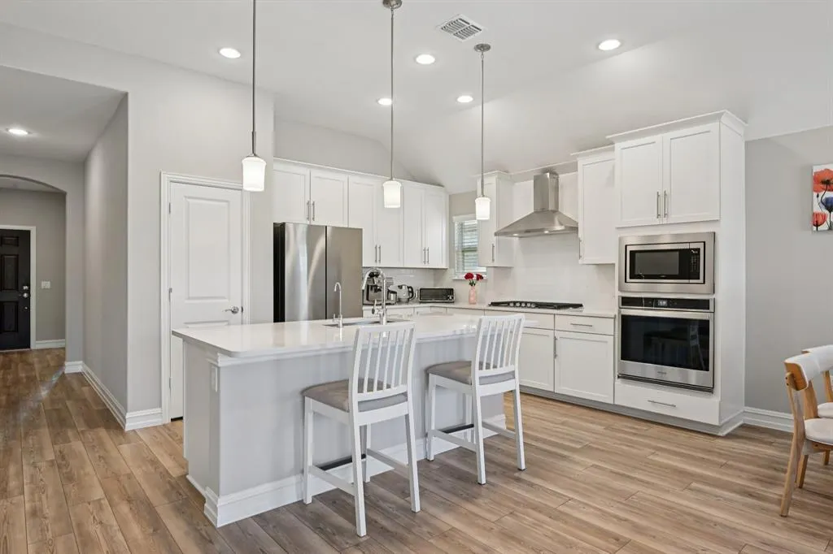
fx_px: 463
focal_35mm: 20
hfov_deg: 84.0
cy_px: 277
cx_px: 416
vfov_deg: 61.9
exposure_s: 1/30
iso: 400
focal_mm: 20
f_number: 8
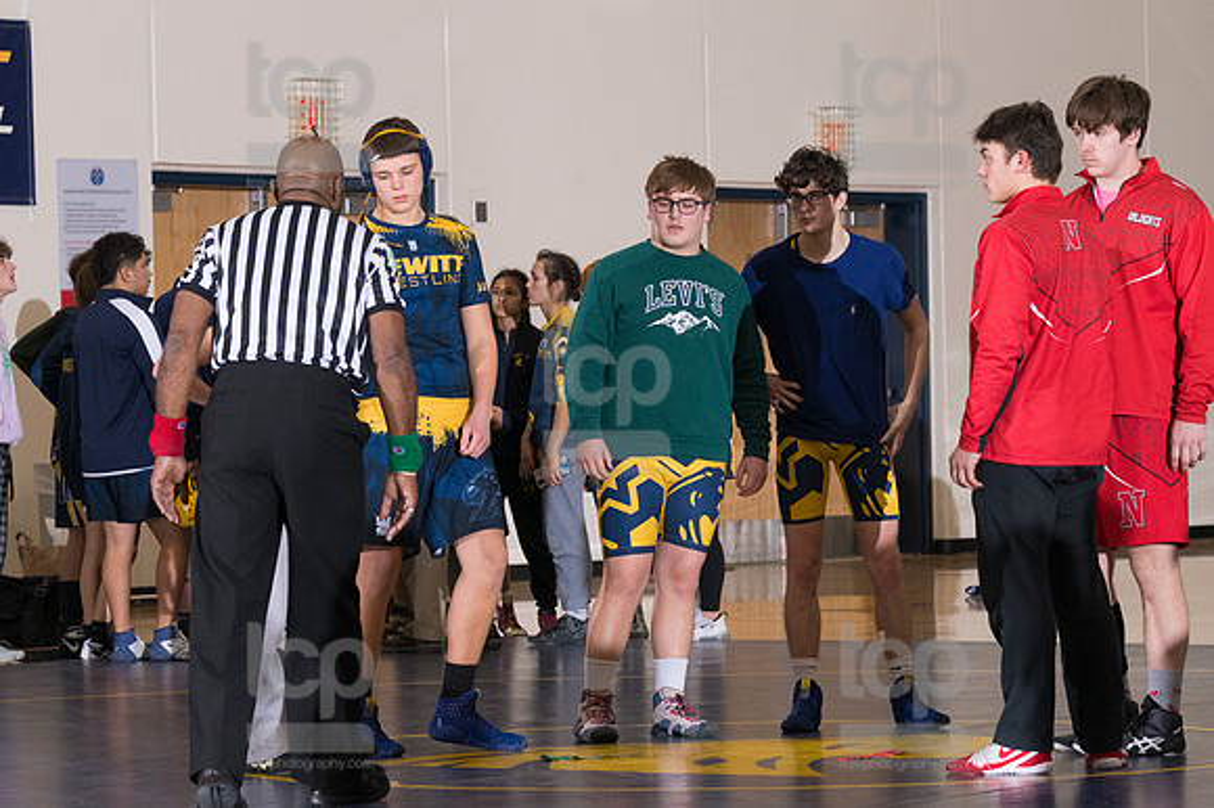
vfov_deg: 7.9
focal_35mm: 174
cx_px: 607
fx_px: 5864
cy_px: 404
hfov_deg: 11.8
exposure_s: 1/250
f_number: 5.6
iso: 2000
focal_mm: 116
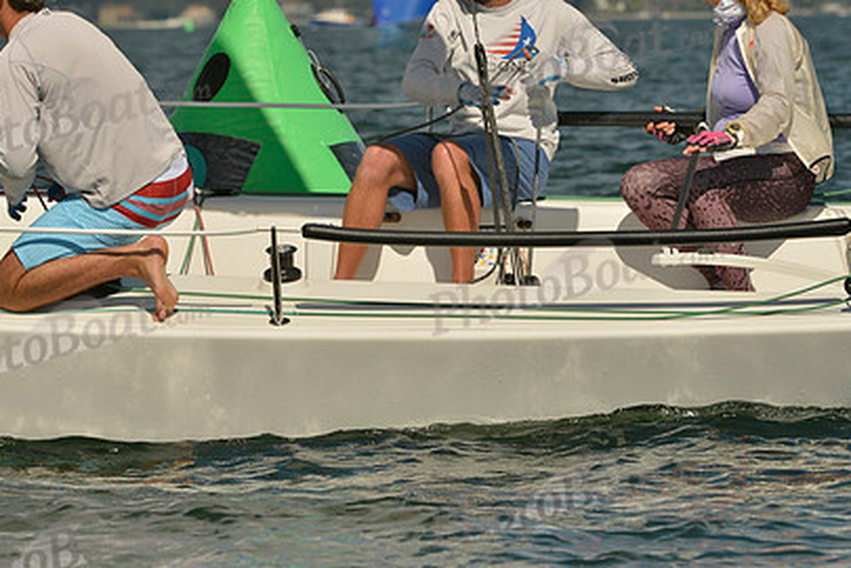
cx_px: 321
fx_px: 10495
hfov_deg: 4.6
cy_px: 201
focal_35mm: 444
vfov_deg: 3.1
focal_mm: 310
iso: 280
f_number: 11
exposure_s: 1/1000
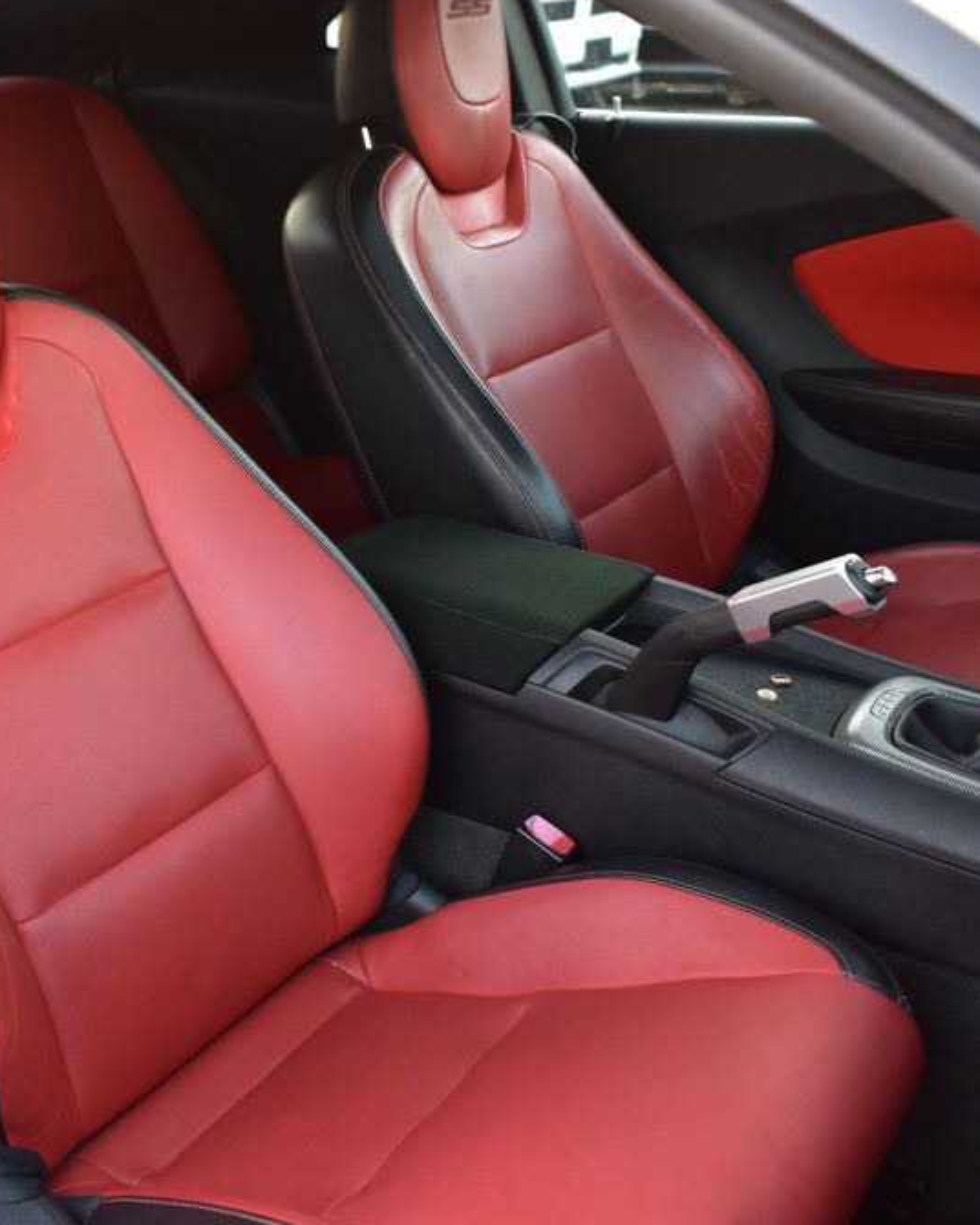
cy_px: 605
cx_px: 389
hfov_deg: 34.8
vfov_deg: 42.9
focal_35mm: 43
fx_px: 1559
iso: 560
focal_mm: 20
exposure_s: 1/15
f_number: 6.3
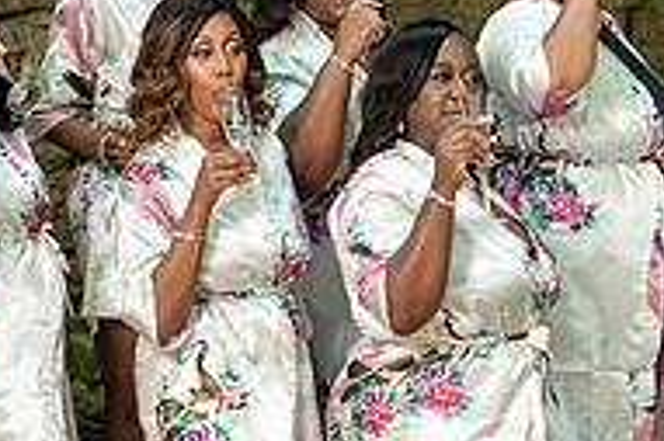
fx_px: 4202
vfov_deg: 6.0
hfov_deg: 9.0
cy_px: 283
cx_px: 740
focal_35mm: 228
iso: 400
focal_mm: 75
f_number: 4
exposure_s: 1/200
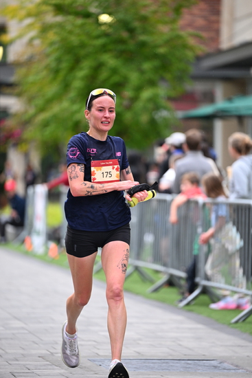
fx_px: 2099
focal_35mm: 200
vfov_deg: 10.3
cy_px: 189
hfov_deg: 6.9
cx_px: 126
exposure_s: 1/1600
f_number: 2.8
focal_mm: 200
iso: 1250
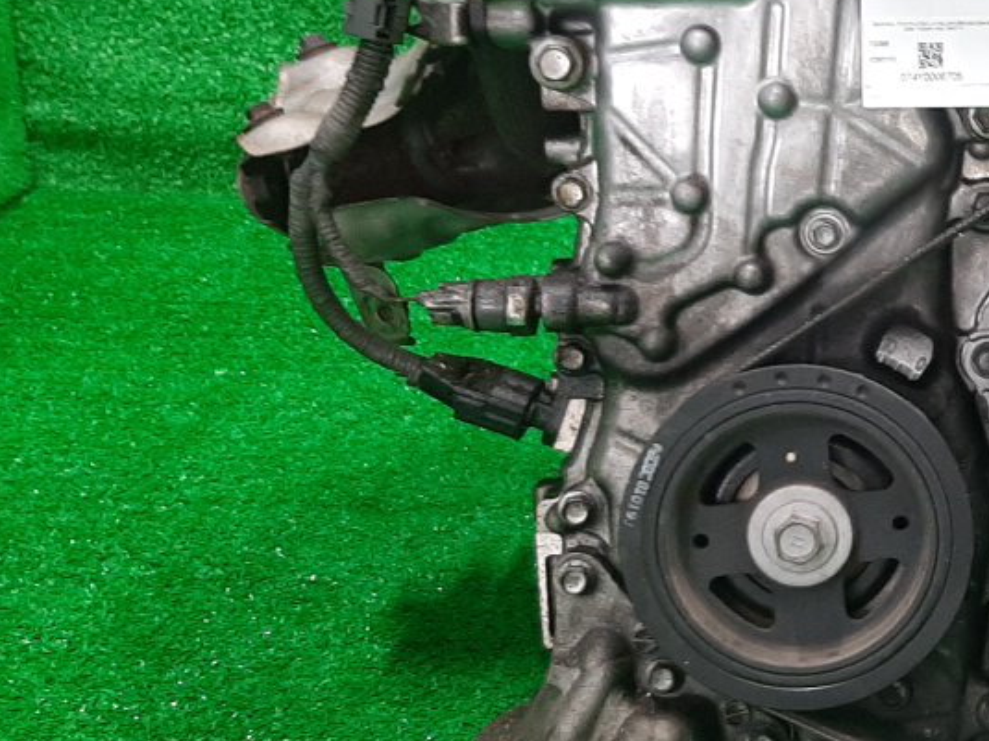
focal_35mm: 70
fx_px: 1999
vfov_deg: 21.0
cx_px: 1059
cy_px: 408
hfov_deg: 25.9
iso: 140
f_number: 1.7
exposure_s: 1/50
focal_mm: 3.93
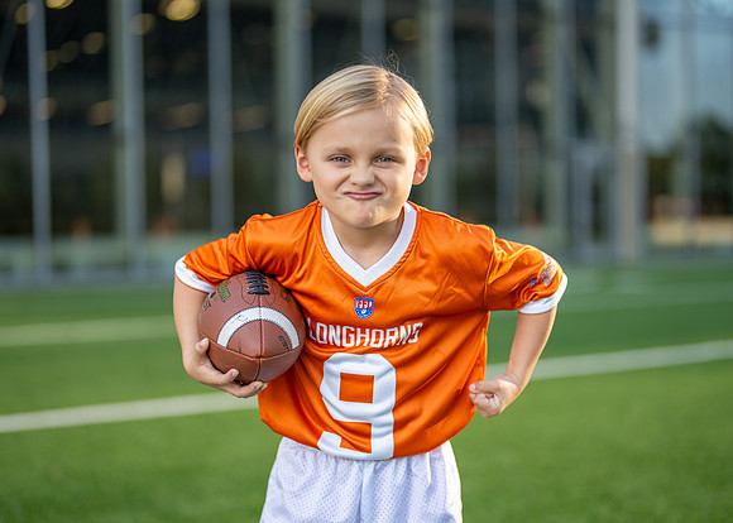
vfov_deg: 24.2
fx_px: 1222
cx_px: 368
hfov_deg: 33.4
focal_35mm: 59
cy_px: 275
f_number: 1.2
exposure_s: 1/2000
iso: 100
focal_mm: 50
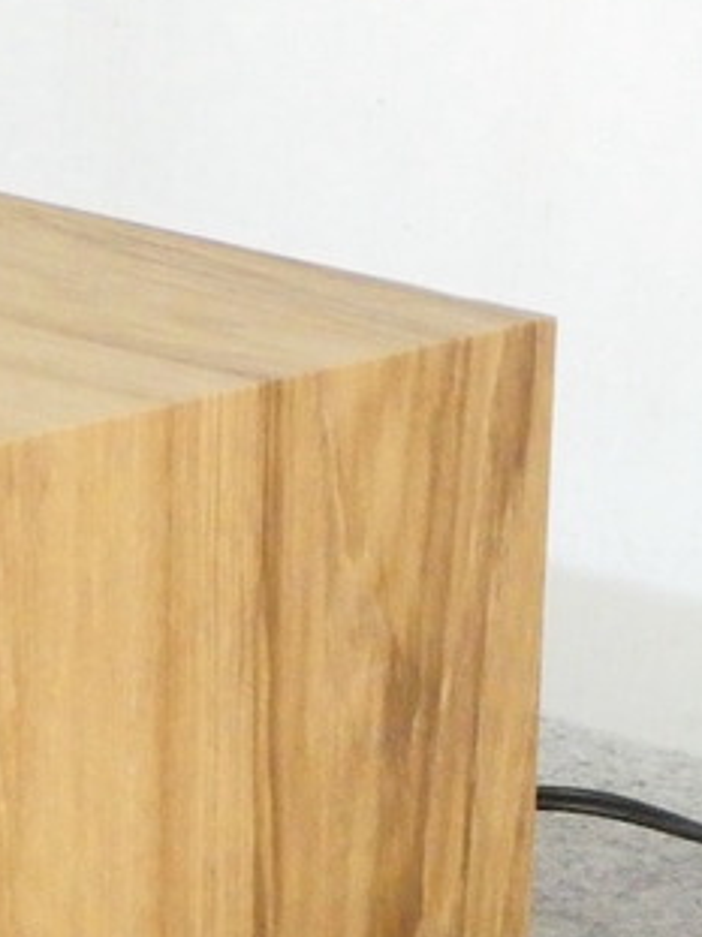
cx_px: -708
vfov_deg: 6.1
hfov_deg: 4.5
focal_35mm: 327
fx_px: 8848
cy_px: 726
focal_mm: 19
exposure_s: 1/60
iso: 1600
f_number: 5.1
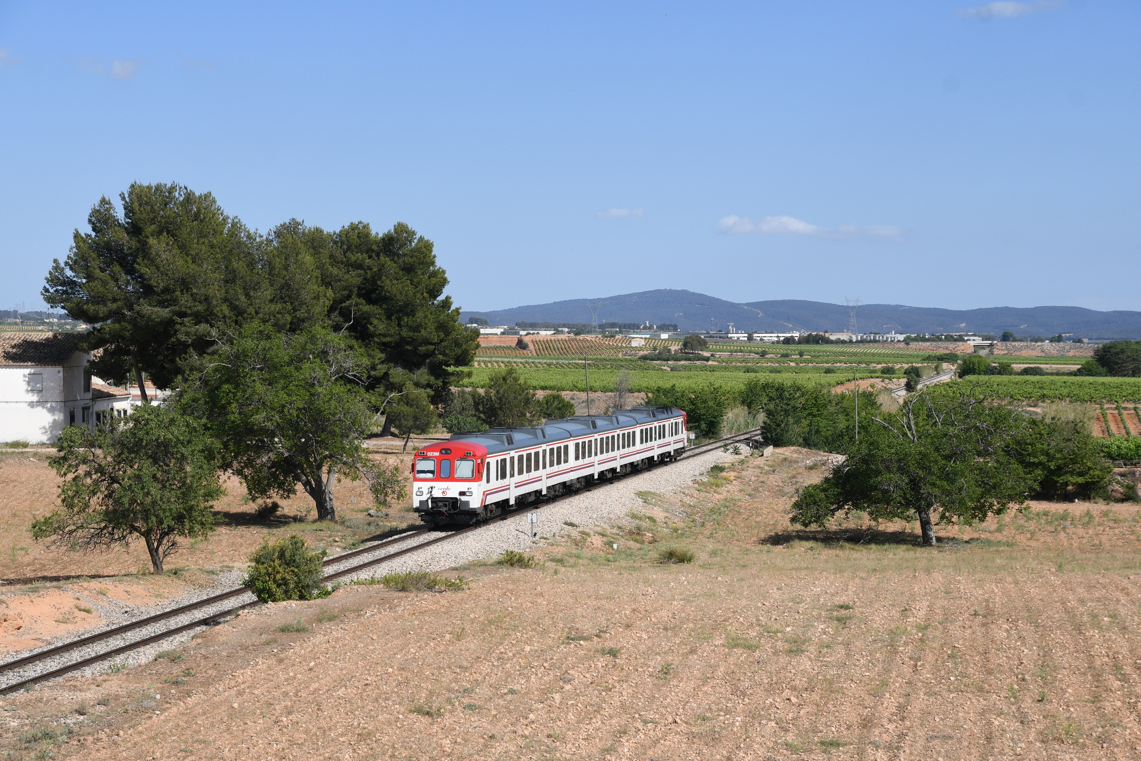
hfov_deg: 27.0
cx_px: 570
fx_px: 2377
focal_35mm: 75
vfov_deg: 18.2
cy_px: 380
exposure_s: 1/800
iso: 160
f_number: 7.1
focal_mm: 50
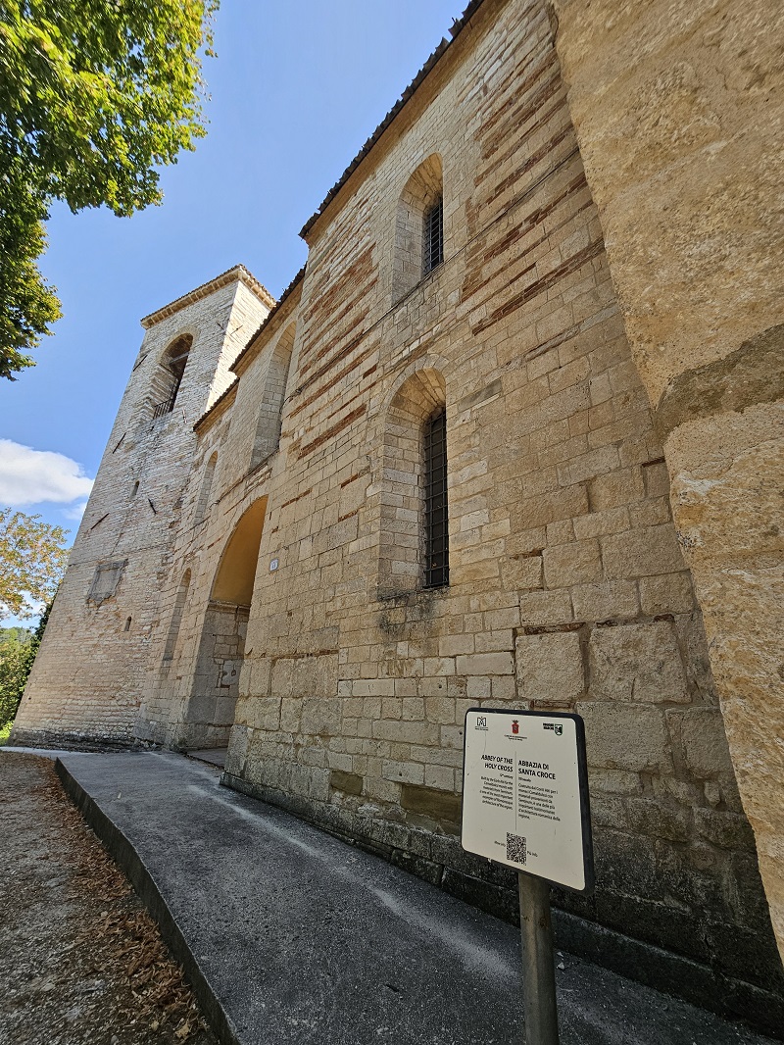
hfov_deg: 89.9
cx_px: 392
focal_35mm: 13
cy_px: 522
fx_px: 392
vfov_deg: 106.2
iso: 50
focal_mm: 2.2
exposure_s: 1/579
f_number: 2.2
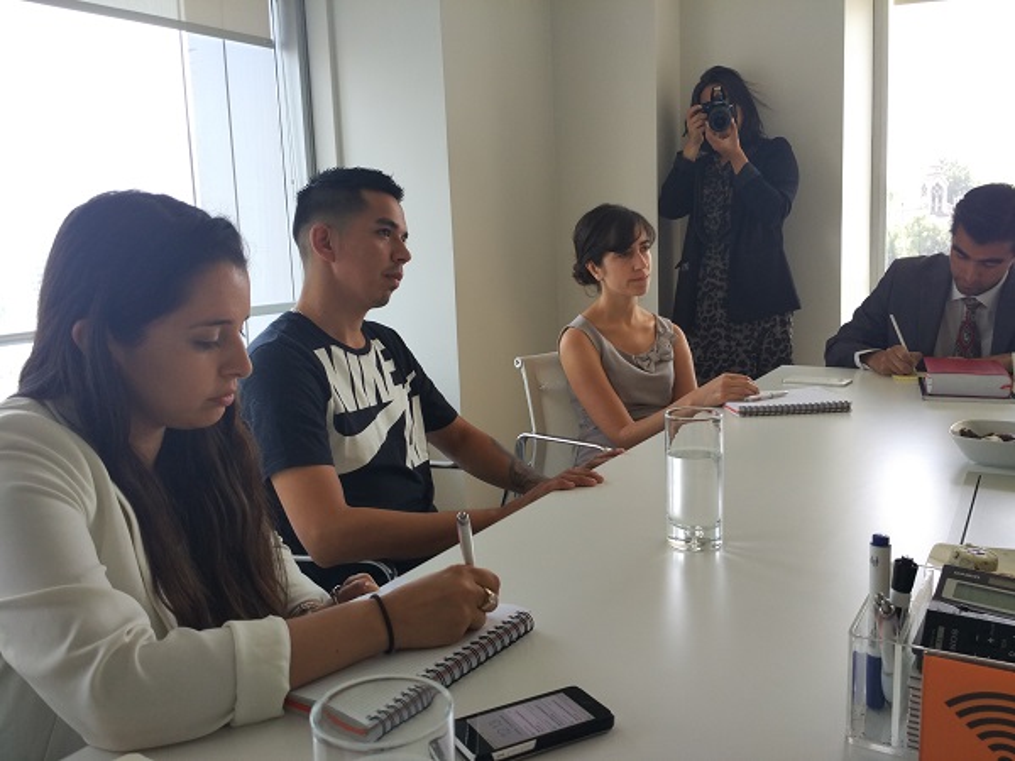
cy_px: 380
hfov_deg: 60.0
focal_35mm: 30
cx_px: 508
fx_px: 880
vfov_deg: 46.8
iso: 157
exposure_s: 1/50
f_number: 2
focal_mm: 4.12
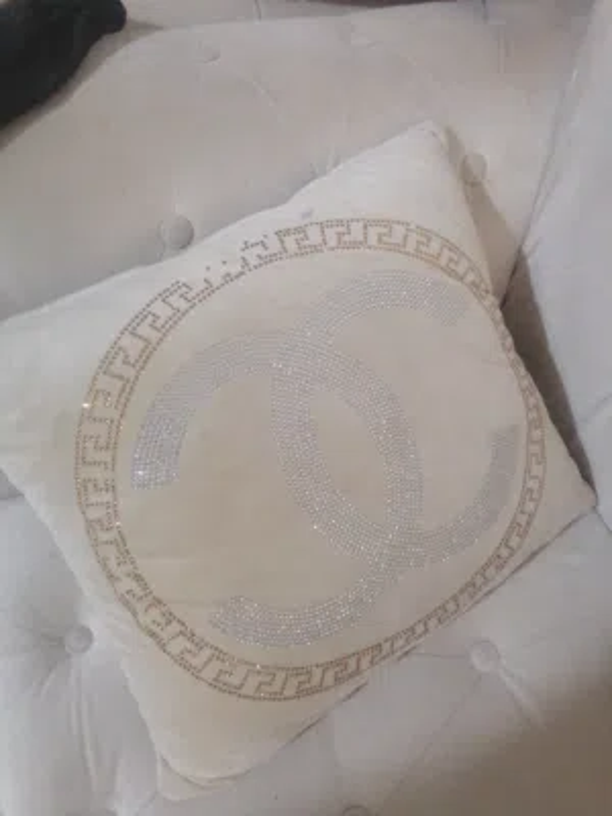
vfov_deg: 67.3
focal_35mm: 26
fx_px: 613
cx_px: 306
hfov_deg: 53.1
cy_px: 408
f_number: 1.8
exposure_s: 1/25
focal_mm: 5.3
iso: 800
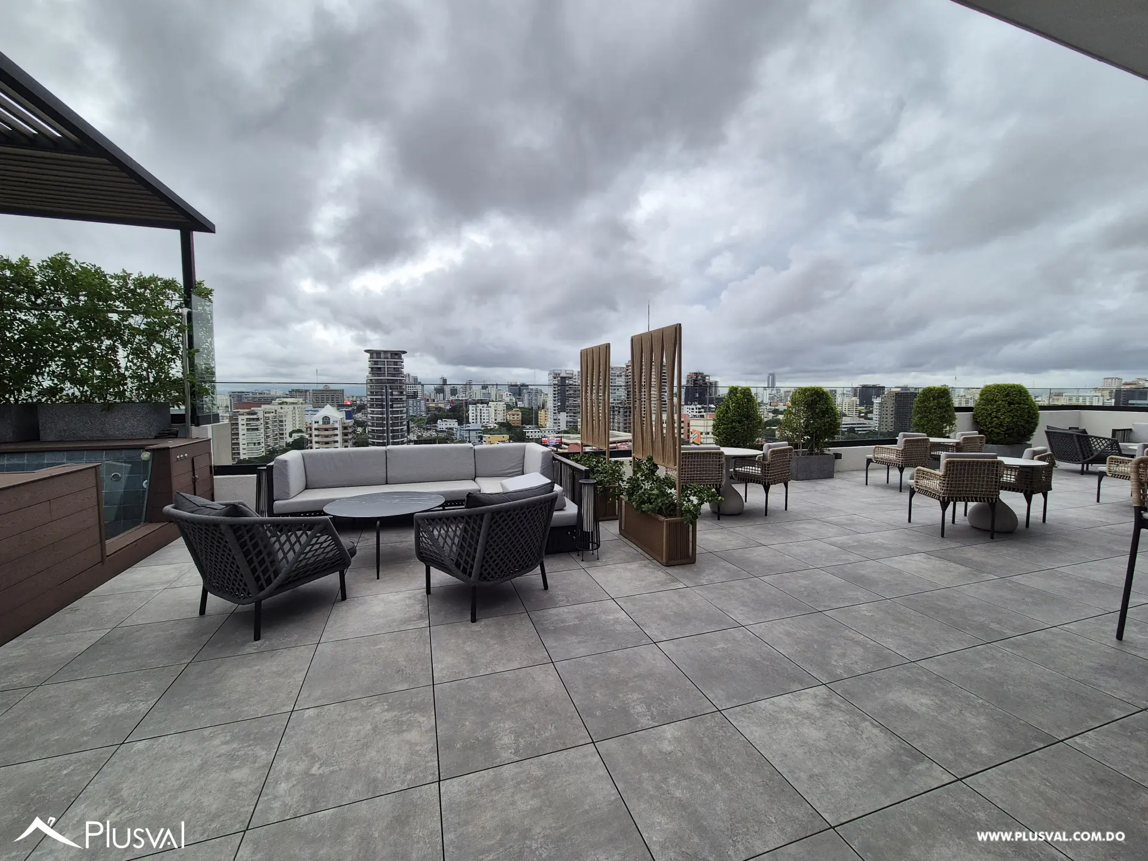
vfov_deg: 89.9
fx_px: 431
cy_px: 430
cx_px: 574
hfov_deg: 106.2
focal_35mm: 13
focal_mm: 2.2
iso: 50
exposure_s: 1/832
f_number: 2.2
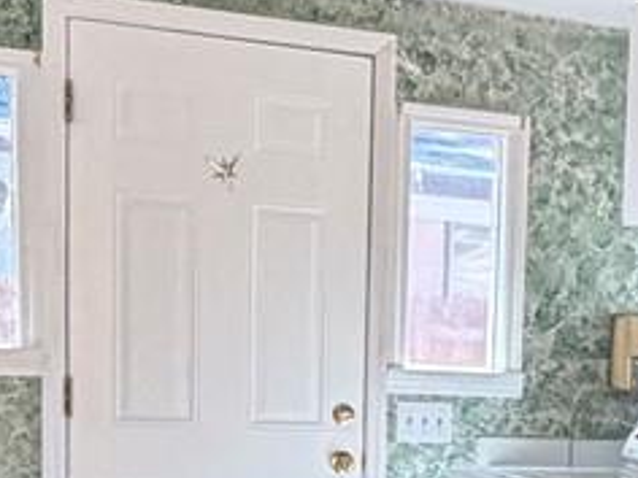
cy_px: 573
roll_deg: -4.5
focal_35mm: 95
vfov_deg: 15.0
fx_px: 1751
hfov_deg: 19.0
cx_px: 852
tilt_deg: -7.6
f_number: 2.2
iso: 200
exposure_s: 1/120
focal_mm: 2.22
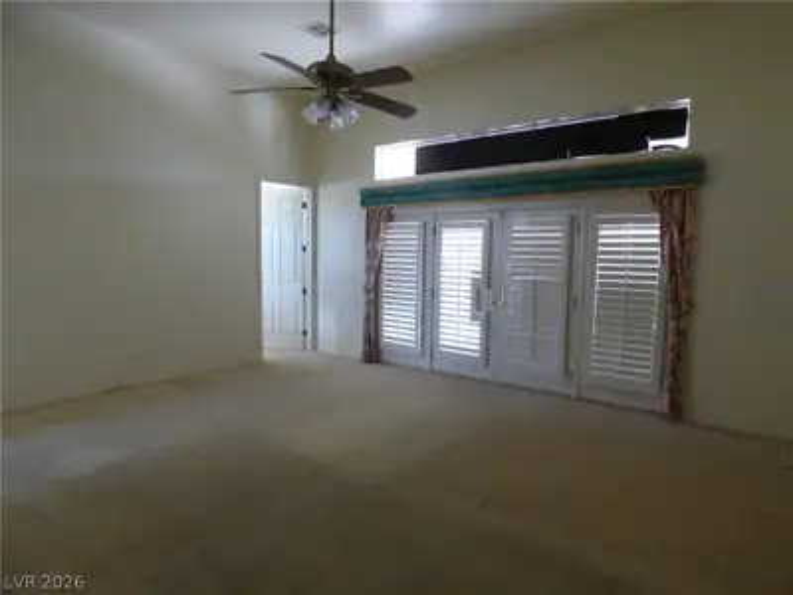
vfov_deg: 66.0
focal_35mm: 20
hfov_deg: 81.7
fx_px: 458
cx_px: 396
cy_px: 298
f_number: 2.8
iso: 400
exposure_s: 1/60
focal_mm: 3.58
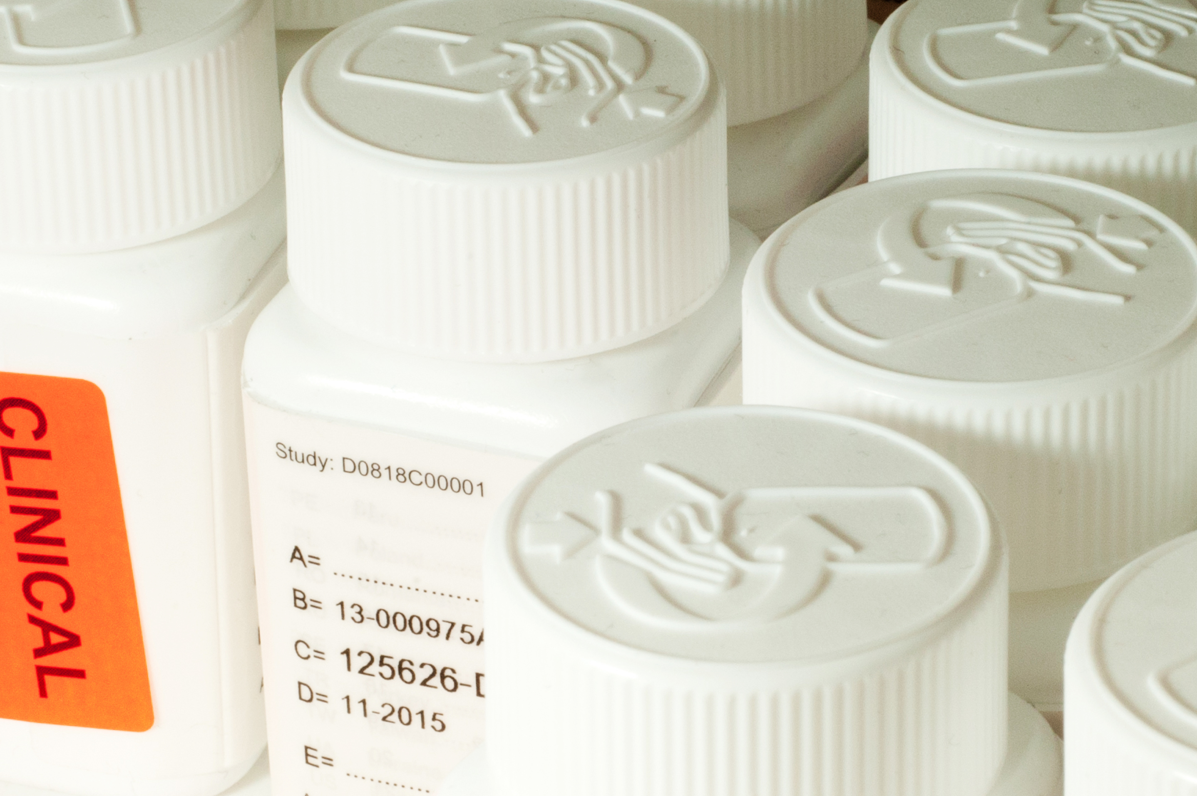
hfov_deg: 27.3
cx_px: 758
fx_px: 2459
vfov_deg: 18.3
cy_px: 223
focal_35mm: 74
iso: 800
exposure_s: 1/60
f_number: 22
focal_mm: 50
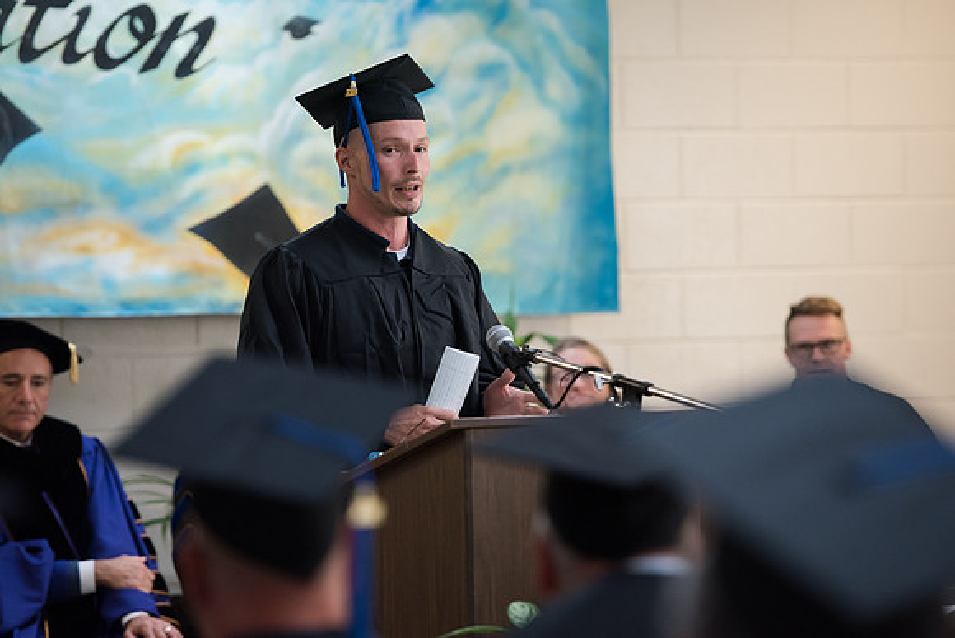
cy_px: 319
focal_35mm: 165
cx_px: 478
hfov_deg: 12.4
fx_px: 4378
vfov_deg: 8.3
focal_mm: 165
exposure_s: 1/200
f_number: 3.5
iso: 3200
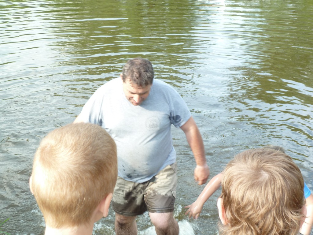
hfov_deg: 39.7
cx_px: 156
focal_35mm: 48
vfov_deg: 30.3
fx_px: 434
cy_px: 118
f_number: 3.9
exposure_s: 1/50
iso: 80
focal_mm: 9.1
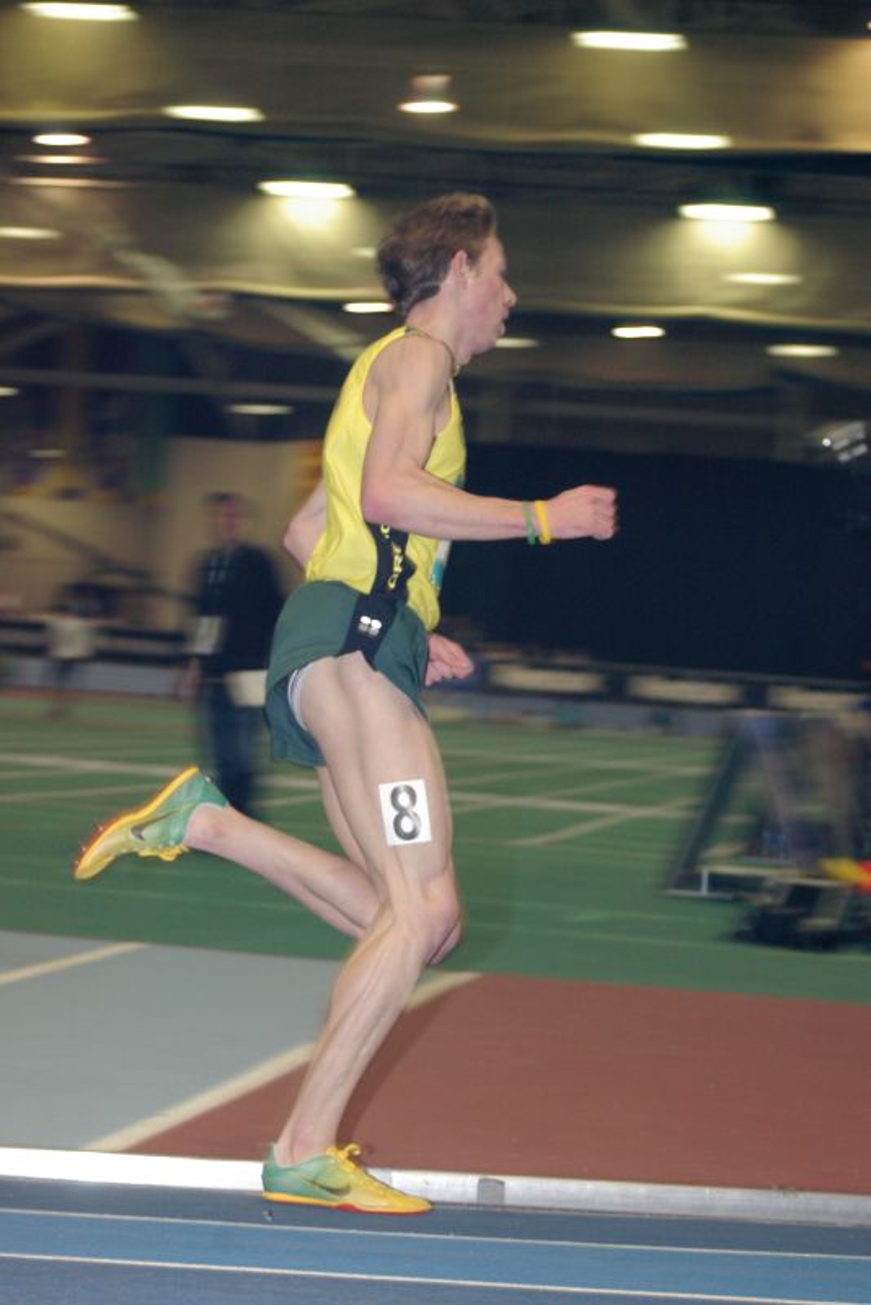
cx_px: 436
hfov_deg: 15.2
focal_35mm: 90
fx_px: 3263
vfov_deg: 22.6
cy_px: 652
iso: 800
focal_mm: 60
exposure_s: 1/125
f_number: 6.3
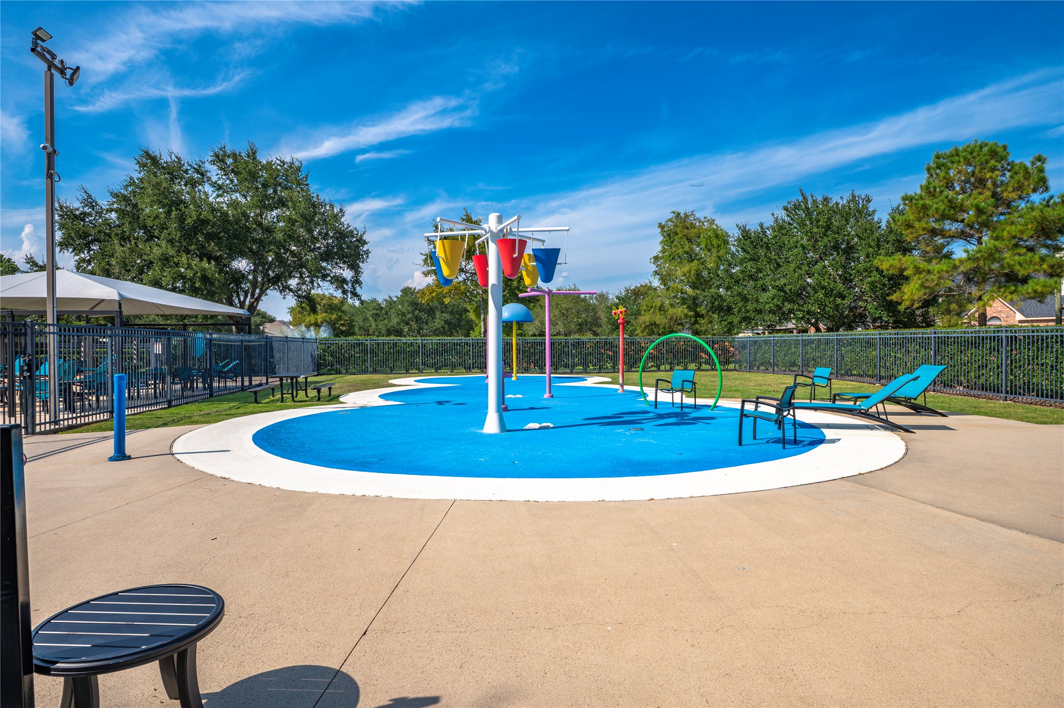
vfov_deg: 59.4
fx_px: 620
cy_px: 354
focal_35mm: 21
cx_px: 532
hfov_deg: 81.2
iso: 125
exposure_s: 1/200
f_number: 14
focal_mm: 21
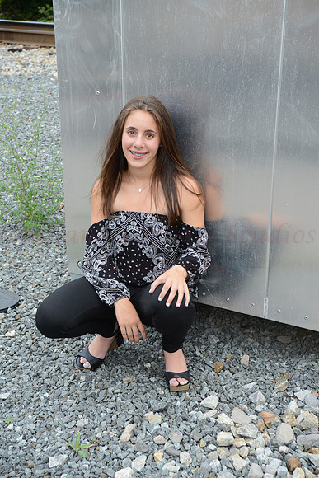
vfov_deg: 36.2
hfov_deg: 24.6
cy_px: 239
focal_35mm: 55
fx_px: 731
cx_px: 160
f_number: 8
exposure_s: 1/60
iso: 1600
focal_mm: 55
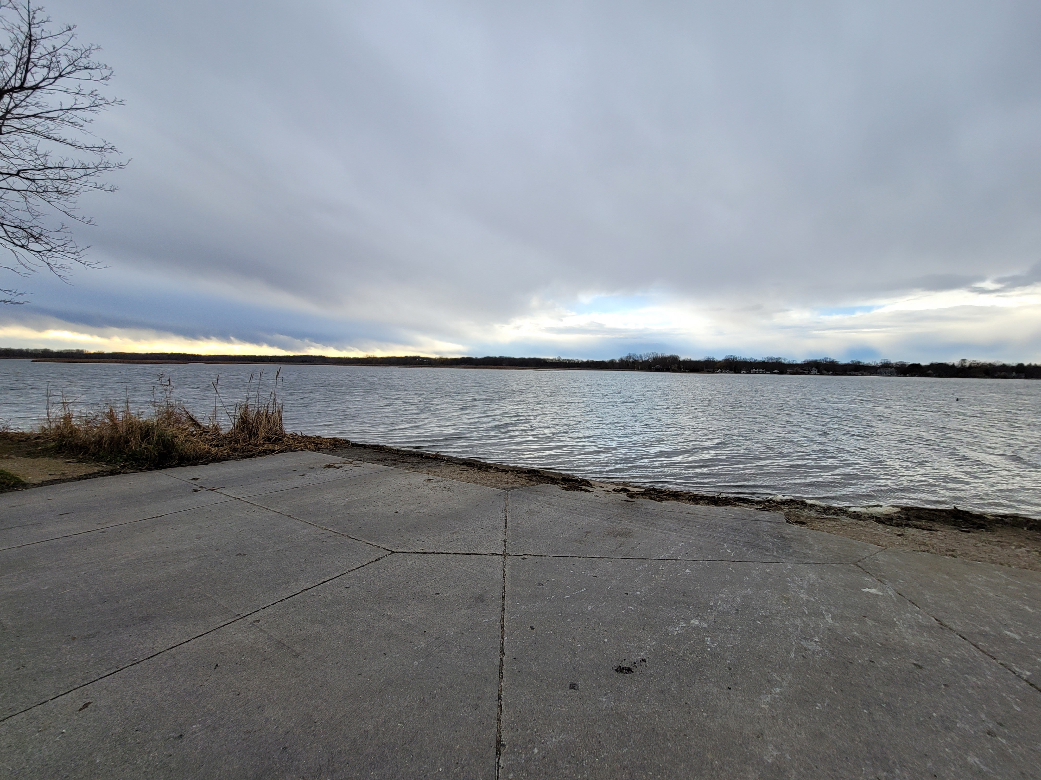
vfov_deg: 89.9
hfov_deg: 106.2
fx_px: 391
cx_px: 520
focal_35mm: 13
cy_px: 390
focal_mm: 2.2
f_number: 2.2
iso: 64
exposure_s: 1/684
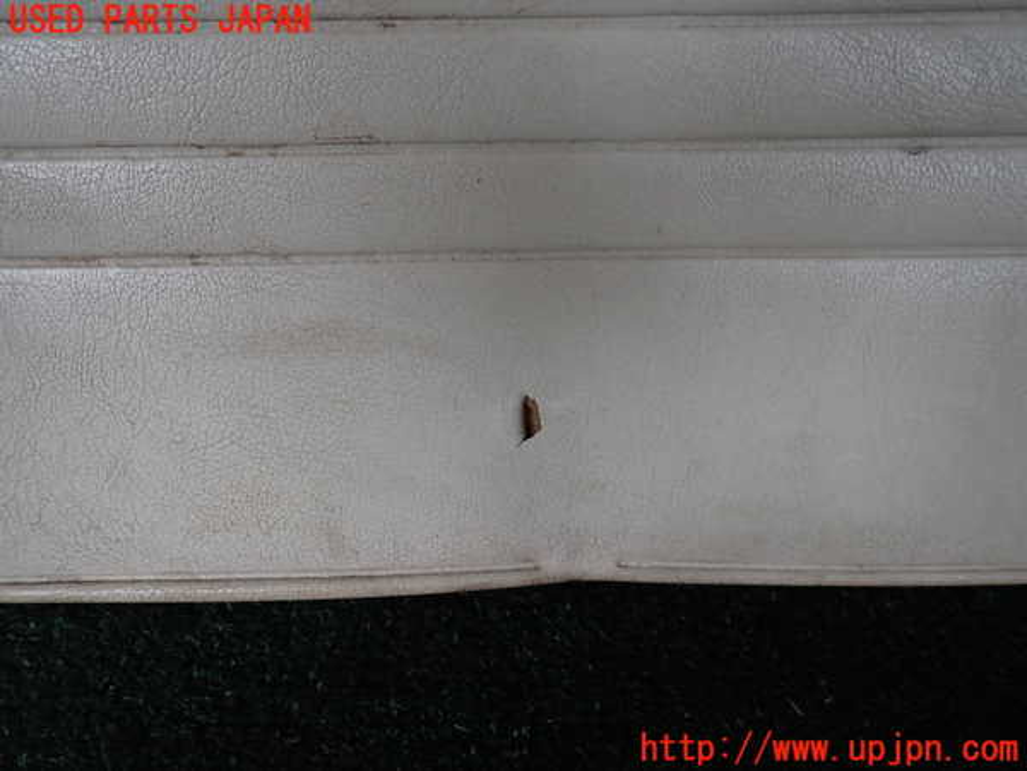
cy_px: 386
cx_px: 514
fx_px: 742
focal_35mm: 25
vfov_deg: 54.9
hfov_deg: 69.4
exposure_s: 1/60
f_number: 2
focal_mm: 4.5
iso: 160
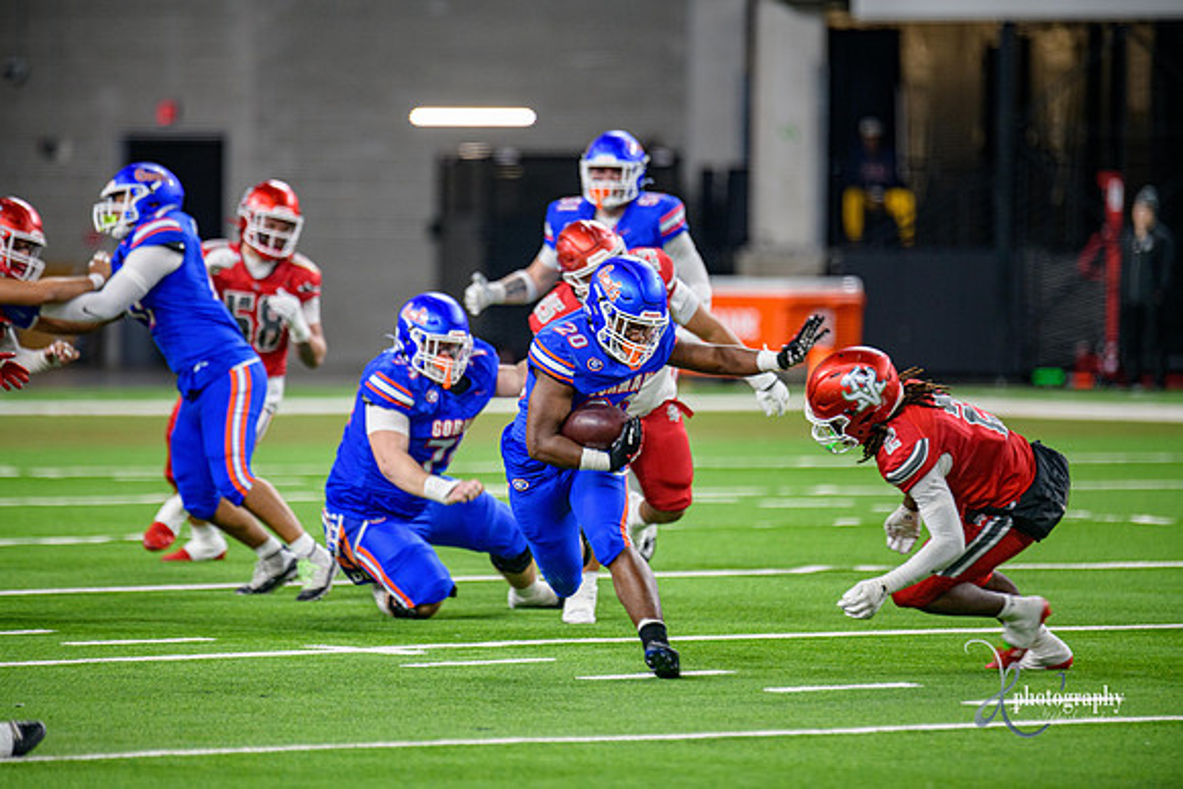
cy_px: 394
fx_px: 9860
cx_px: 592
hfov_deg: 6.9
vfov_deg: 4.6
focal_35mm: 300
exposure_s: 1/400
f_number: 2.8
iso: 1000
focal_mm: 300
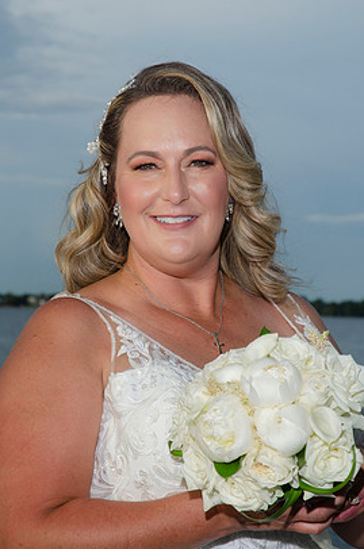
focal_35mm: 103
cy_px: 272
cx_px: 175
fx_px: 1569
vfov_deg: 19.9
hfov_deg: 13.2
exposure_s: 1/250
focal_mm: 62
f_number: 8
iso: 100
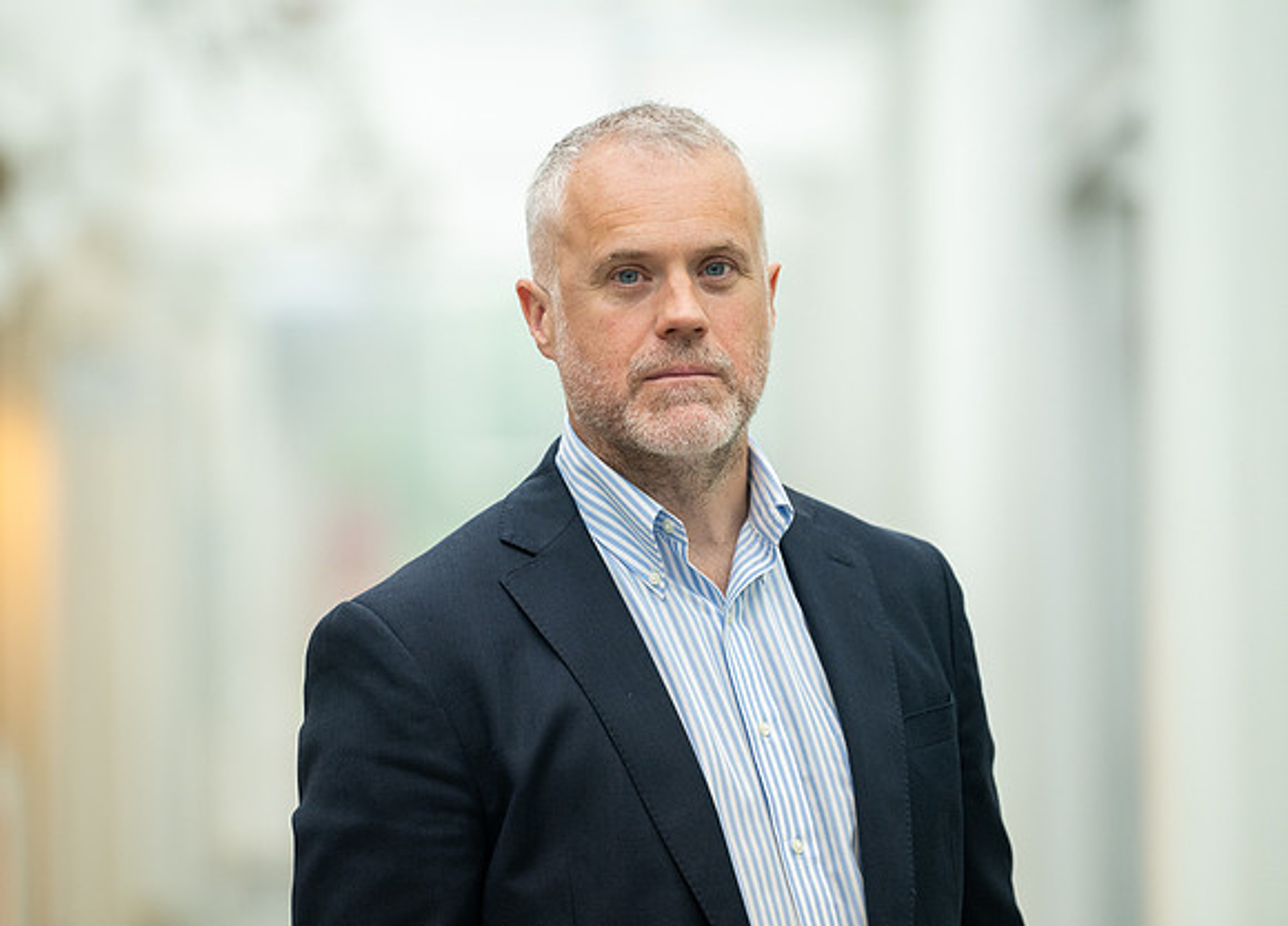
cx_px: 601
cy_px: 471
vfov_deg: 6.5
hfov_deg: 9.0
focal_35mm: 222
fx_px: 8148
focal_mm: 200
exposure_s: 1/200
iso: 1000
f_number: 2.8
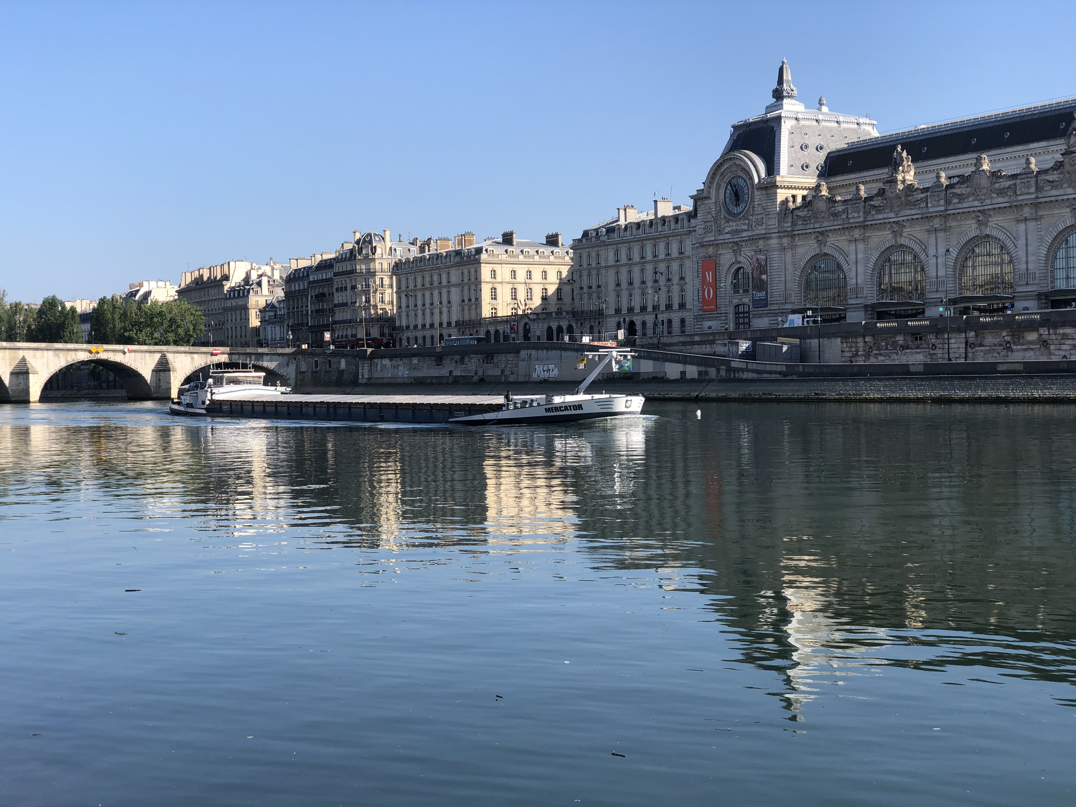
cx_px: 538
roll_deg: +1.7
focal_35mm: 52
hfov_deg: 36.8
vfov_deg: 28.0
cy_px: 404
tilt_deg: -1.0
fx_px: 1616
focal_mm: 6
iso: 16
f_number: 2.4
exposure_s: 1/810
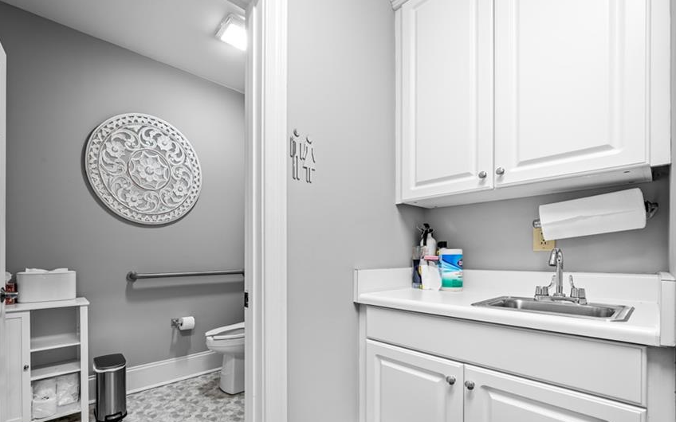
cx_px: 285
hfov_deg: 97.0
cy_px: 257
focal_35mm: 16
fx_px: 295
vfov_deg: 70.4
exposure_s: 1/1.43
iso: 250
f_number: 11
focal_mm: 13
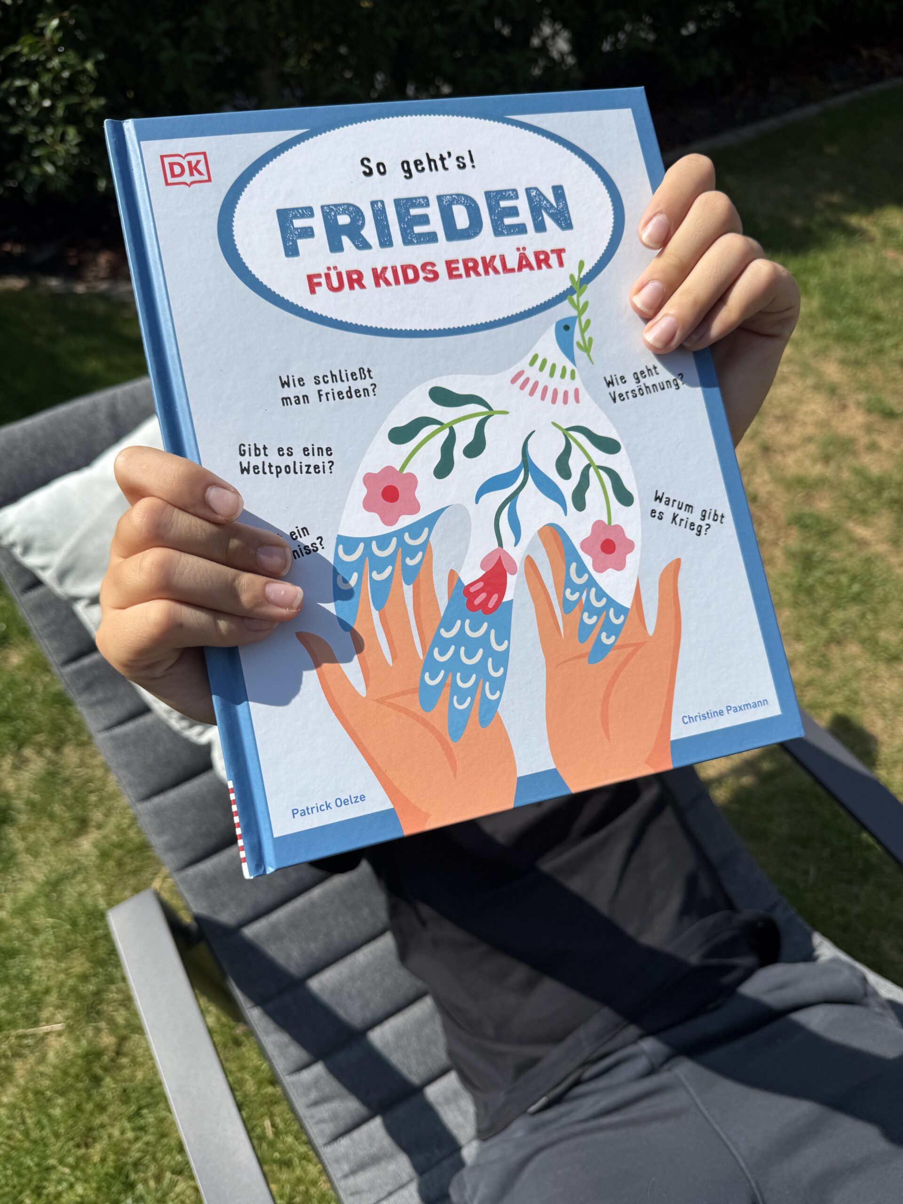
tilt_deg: -50.0
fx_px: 835
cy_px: 602
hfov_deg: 56.8
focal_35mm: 24
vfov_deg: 71.6
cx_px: 452
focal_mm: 6.76
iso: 80
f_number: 1.78
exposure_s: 1/6711
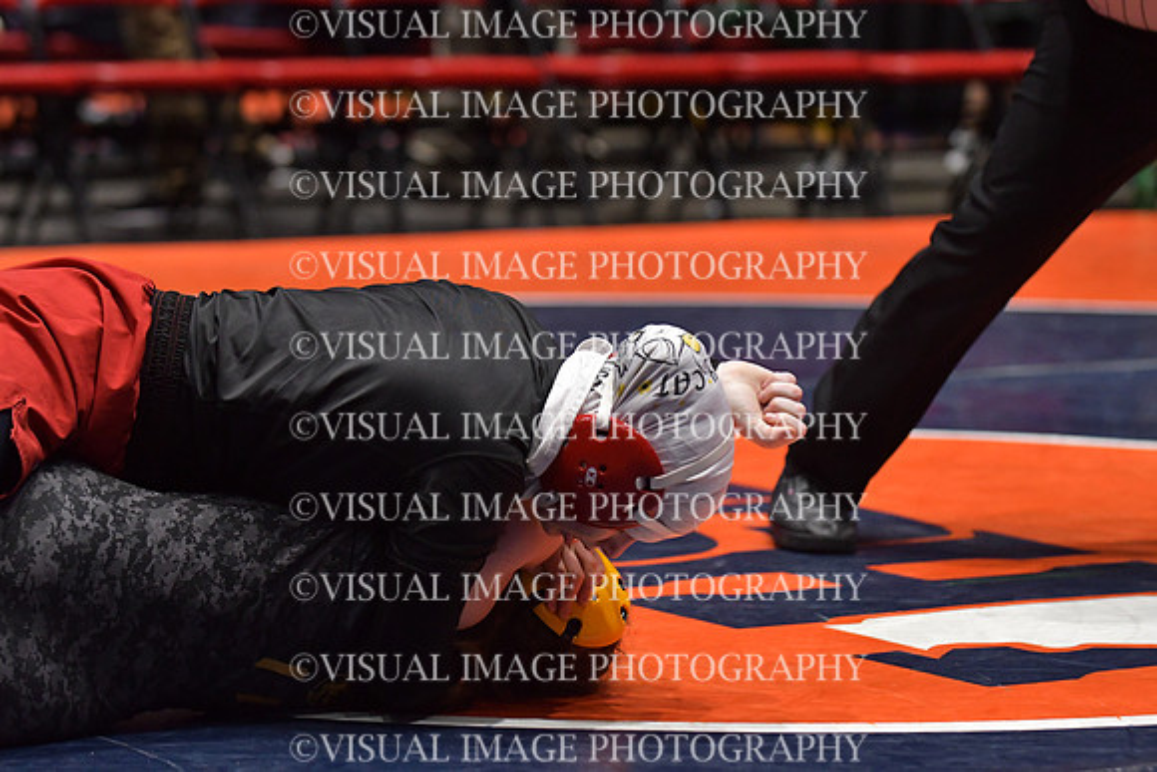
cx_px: 578
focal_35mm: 153
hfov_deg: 13.4
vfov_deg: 9.0
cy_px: 386
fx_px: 4918
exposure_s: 1/1000
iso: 3200
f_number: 2.8
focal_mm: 102
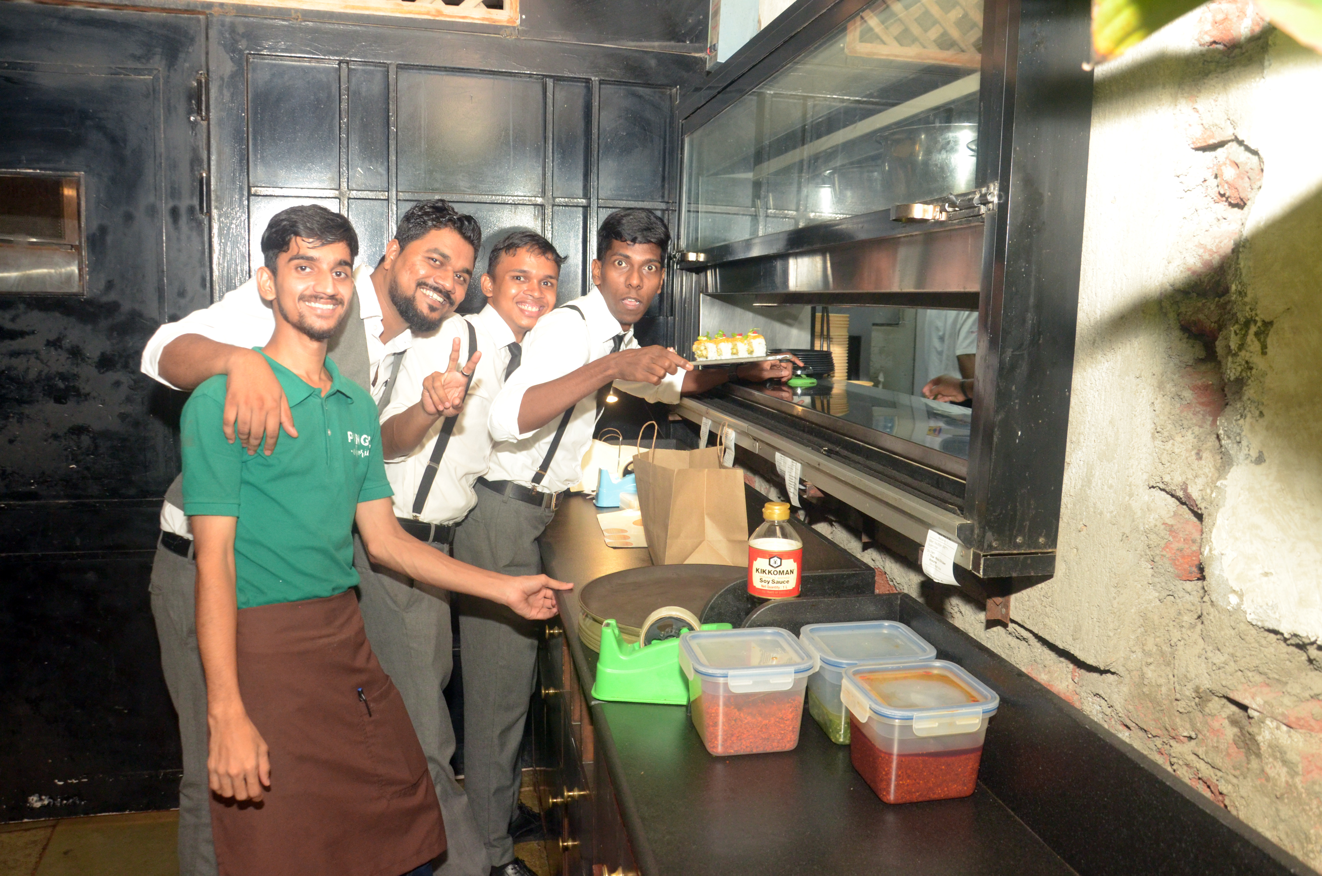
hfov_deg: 67.5
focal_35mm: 27
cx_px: 661
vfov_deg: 47.7
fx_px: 989
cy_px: 438
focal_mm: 18
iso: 1600
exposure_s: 1/100
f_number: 5.6
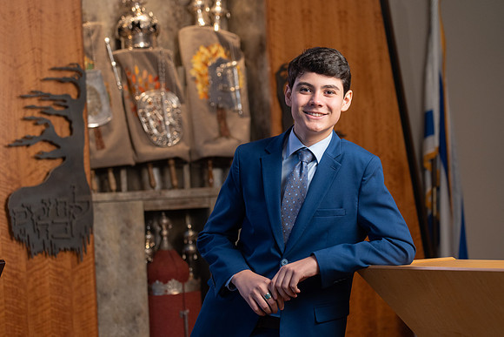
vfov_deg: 13.0
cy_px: 168
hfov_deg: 19.5
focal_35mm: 105
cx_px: 252
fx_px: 1470
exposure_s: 1/250
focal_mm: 105
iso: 1000
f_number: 4
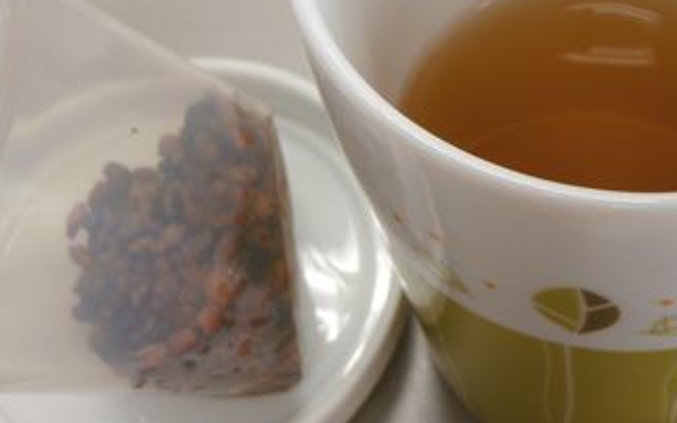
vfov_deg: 21.7
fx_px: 1089
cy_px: 81
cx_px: 451
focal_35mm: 59
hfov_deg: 34.2
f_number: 4.1
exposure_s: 1/13
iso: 100
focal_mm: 6.53
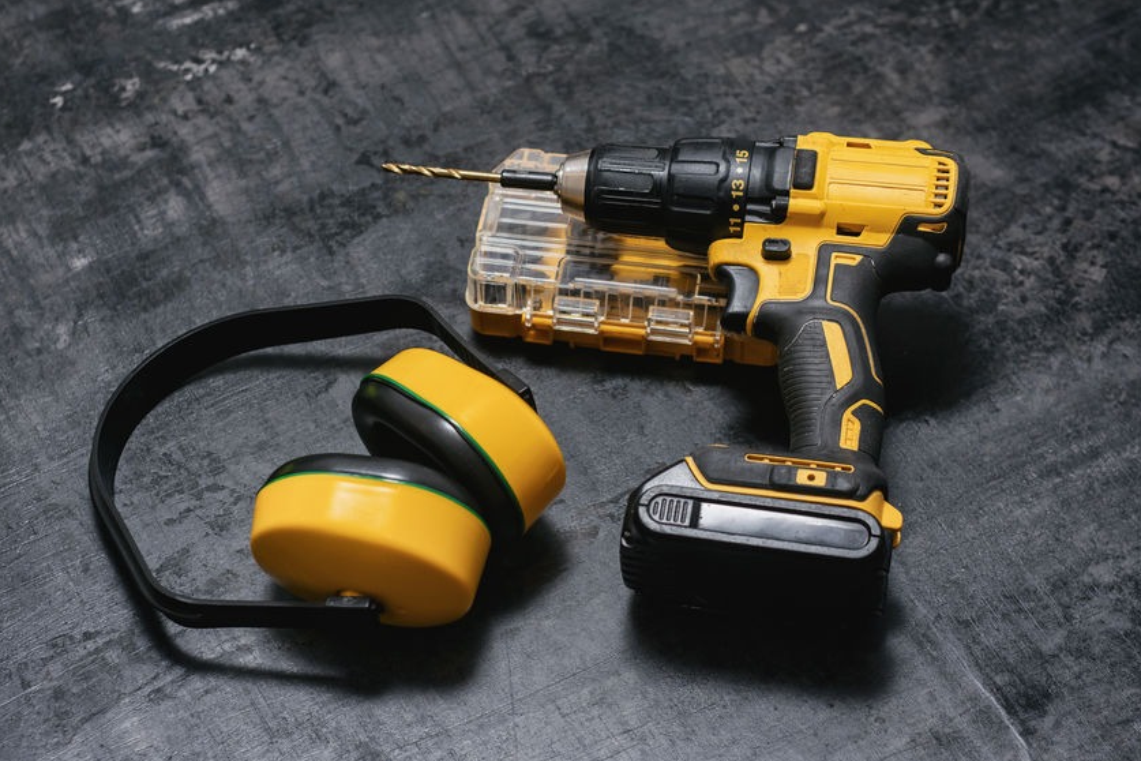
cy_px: 381
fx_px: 2409
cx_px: 566
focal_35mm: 76
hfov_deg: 26.7
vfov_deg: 17.9
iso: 100
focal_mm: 50
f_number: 3.5
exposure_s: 1/160
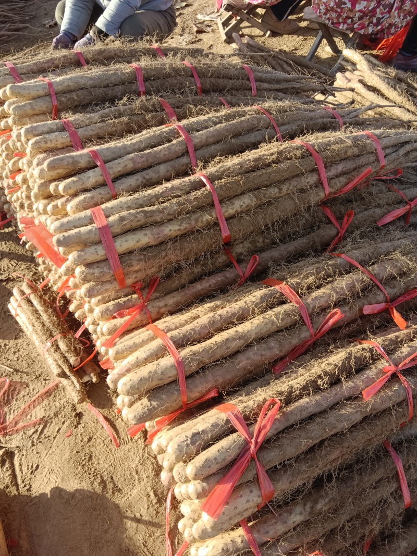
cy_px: 278
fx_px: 418
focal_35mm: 26
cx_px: 208
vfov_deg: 67.3
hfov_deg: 53.1
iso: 100
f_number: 1.8
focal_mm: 3.96
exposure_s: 1/215
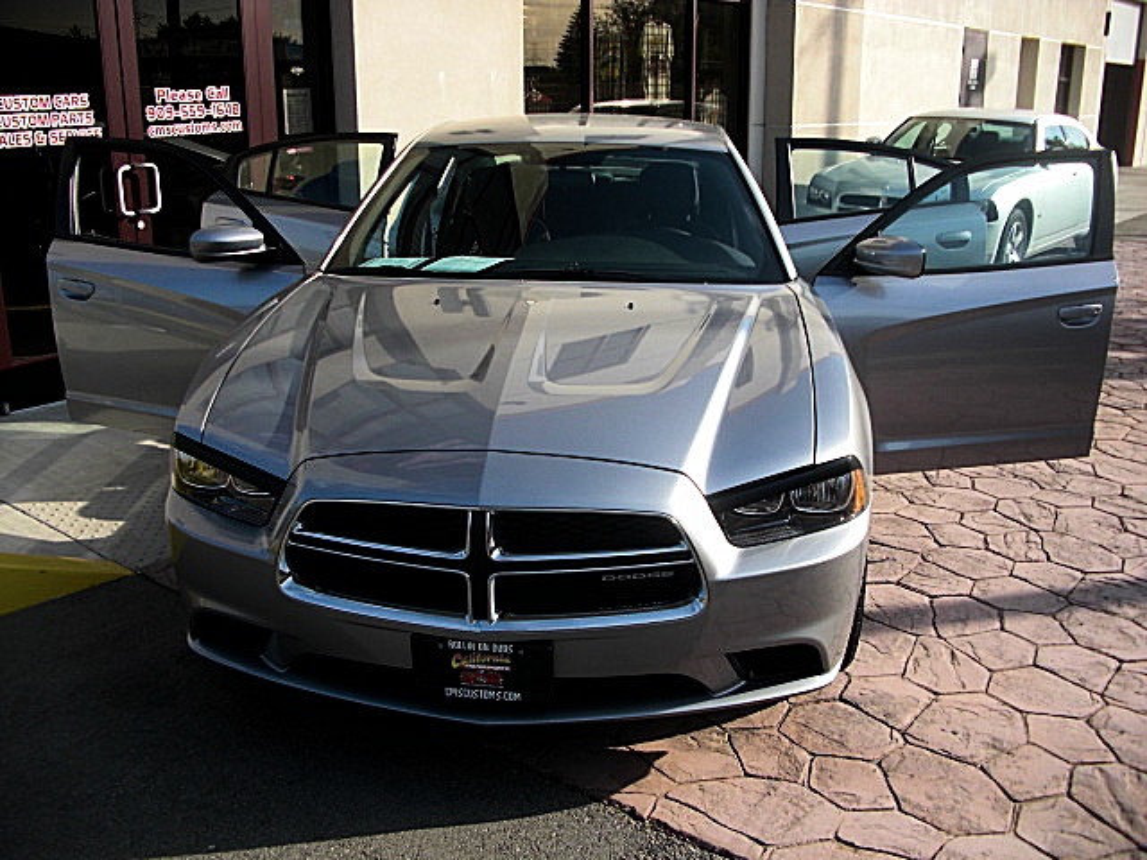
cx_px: 574
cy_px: 430
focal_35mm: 36
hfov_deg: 51.4
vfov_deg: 39.7
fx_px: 1193
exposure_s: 1/500
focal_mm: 6.3
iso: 50
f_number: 2.8
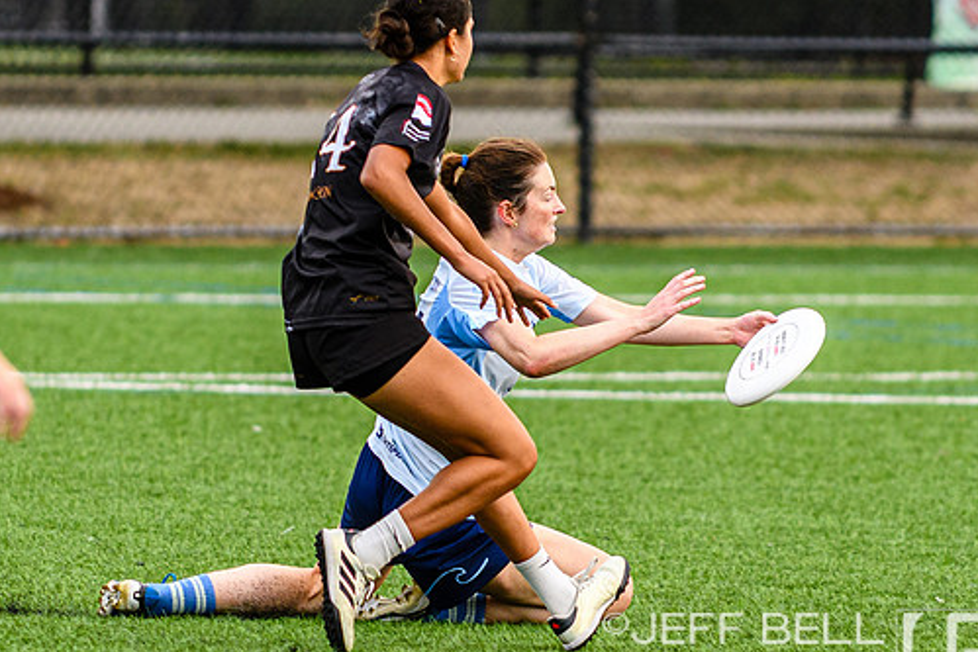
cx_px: 578
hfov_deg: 3.0
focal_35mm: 693
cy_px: 313
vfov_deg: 2.0
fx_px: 18831
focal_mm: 200
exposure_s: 1/1250
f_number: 3.2
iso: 250
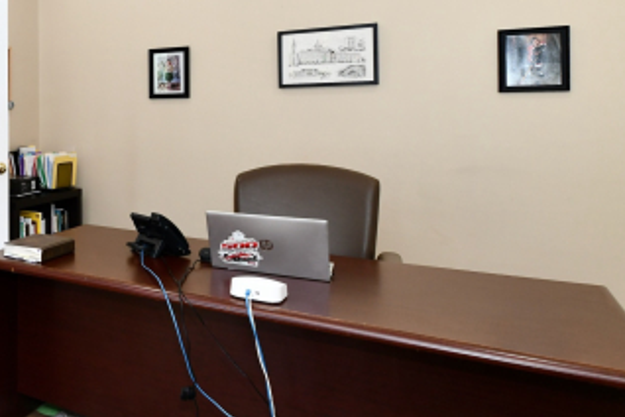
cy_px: 136
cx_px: -41
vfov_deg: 39.5
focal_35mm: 33
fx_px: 573
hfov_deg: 45.2
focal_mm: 14
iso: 640
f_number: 6.3
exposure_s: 1/60
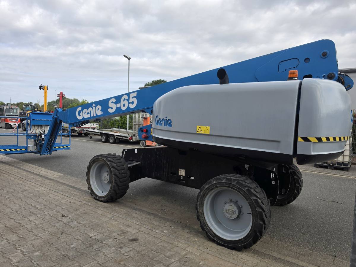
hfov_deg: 73.9
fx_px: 237
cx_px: 178
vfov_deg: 58.9
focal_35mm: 23
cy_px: 134
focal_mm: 6.5
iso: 64
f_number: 1.4
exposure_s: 1/3889
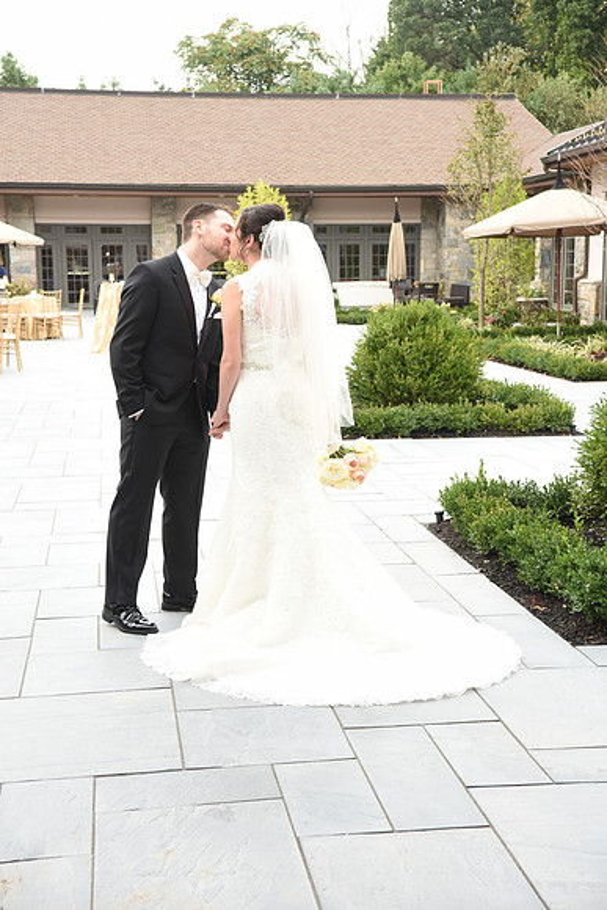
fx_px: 1390
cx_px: 304
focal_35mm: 55
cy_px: 455
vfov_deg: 36.2
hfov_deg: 24.6
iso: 1000
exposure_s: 1/160
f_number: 9
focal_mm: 55
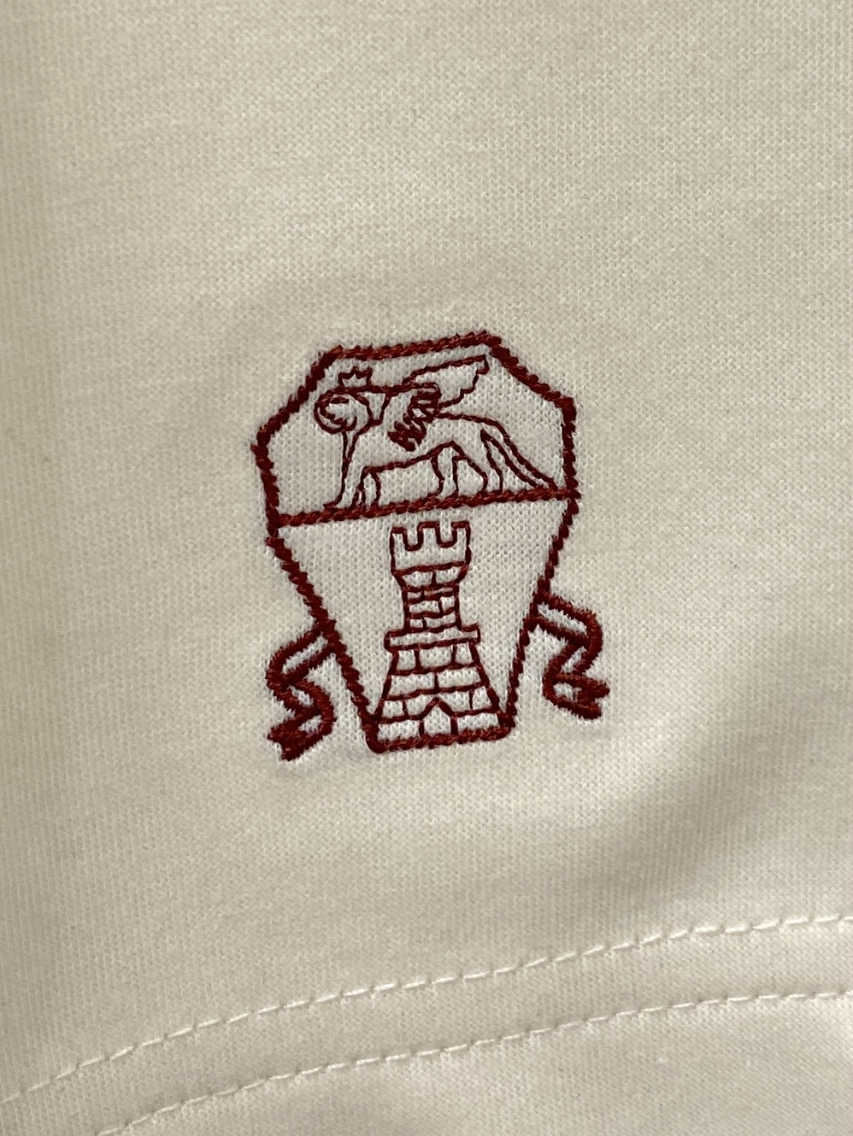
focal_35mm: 26
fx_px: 854
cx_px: 426
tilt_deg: -19.7
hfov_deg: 53.1
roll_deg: -5.4
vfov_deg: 67.3
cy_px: 568
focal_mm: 4.25
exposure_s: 1/122
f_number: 1.8
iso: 80
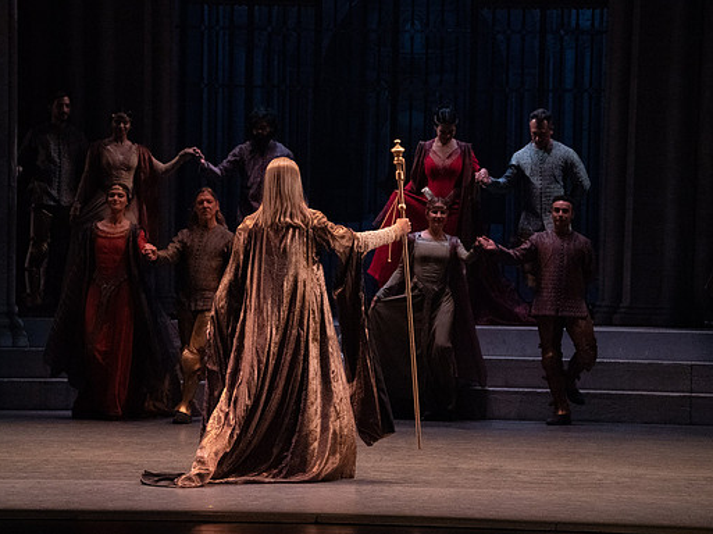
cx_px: 339
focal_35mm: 197
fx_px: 4055
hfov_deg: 10.0
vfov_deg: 7.5
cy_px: 268
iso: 20000
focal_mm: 181
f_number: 9
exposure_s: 1/320
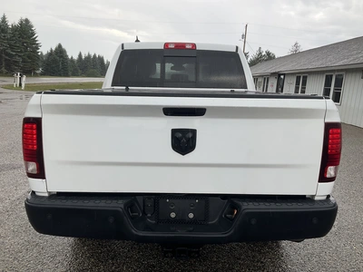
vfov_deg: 48.2
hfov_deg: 61.7
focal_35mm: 29
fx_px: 304
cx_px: 182
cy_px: 136
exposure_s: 1/228
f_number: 1.8
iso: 20
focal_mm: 3
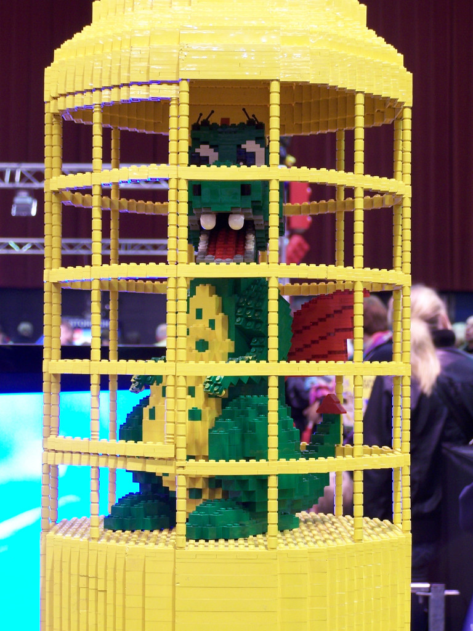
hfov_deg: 18.0
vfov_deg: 23.8
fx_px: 1494
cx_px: 236
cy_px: 316
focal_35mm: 82
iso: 80
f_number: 3.2
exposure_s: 1/3
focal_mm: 13.7
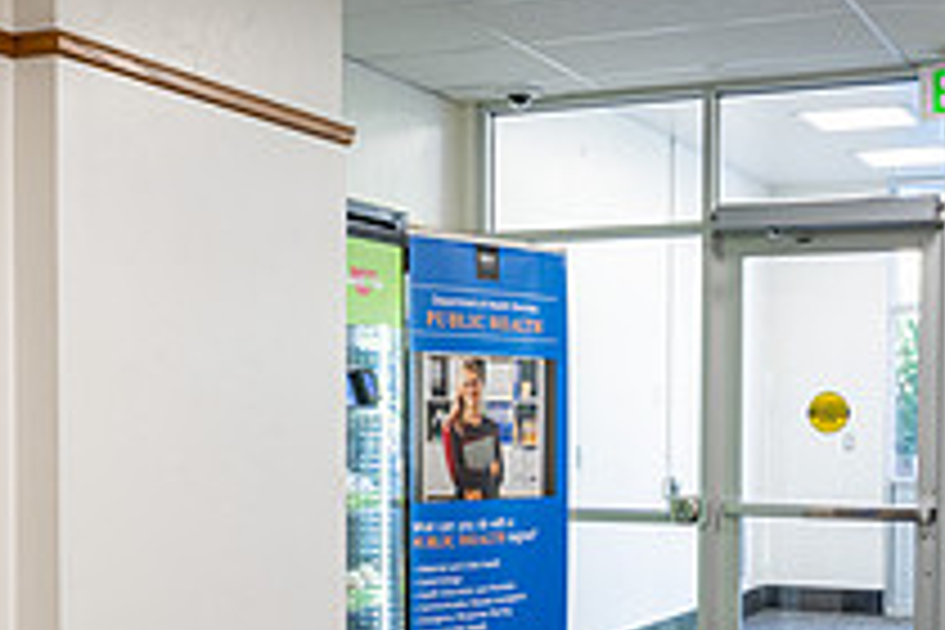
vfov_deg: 22.4
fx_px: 1575
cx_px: 474
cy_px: 482
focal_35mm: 60
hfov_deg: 33.4
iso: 100
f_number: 7.1
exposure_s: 1/4
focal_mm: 20.5
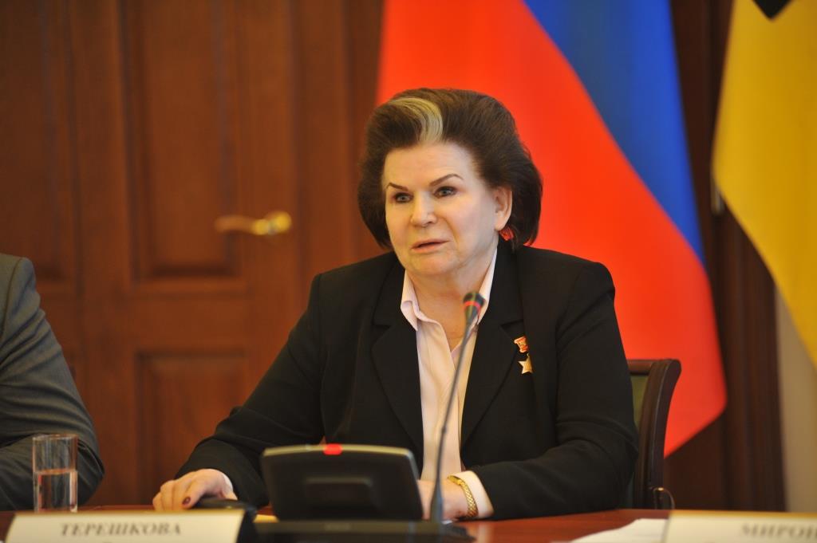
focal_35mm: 185
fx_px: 4195
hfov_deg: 11.1
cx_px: 408
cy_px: 272
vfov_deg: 7.4
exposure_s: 1/200
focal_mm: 185
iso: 1600
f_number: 2.8
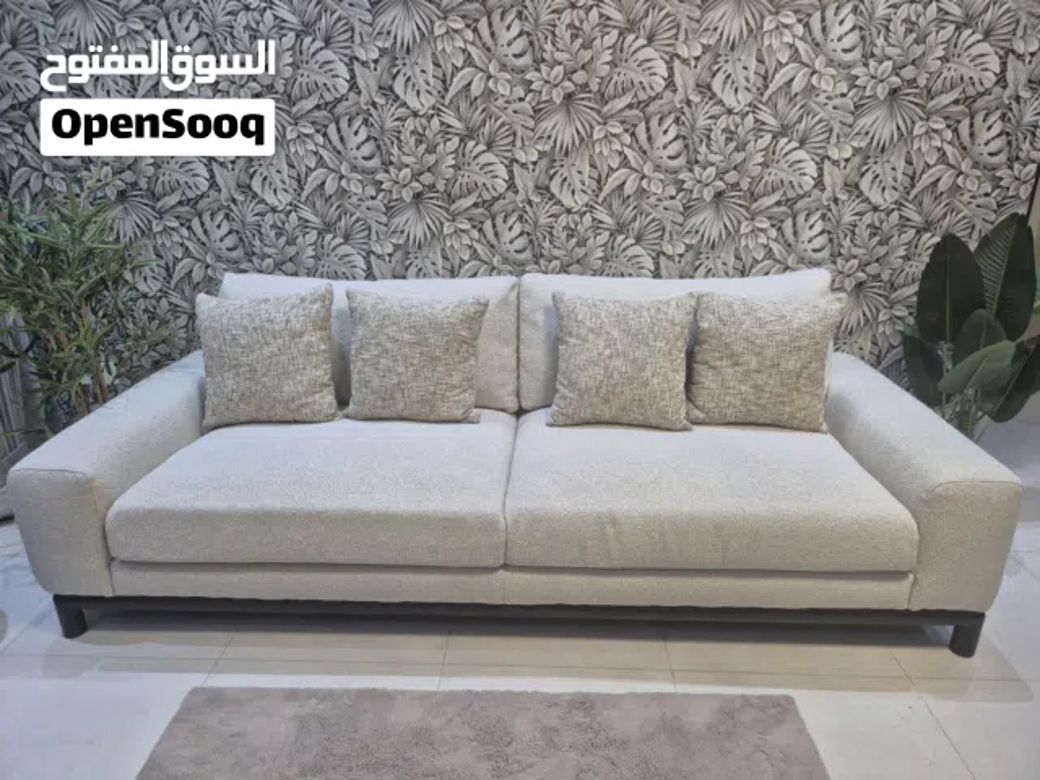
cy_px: 390
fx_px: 691
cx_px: 520
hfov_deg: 73.9
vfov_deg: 58.9
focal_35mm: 23
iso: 400
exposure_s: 1/100
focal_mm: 5.4
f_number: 1.8
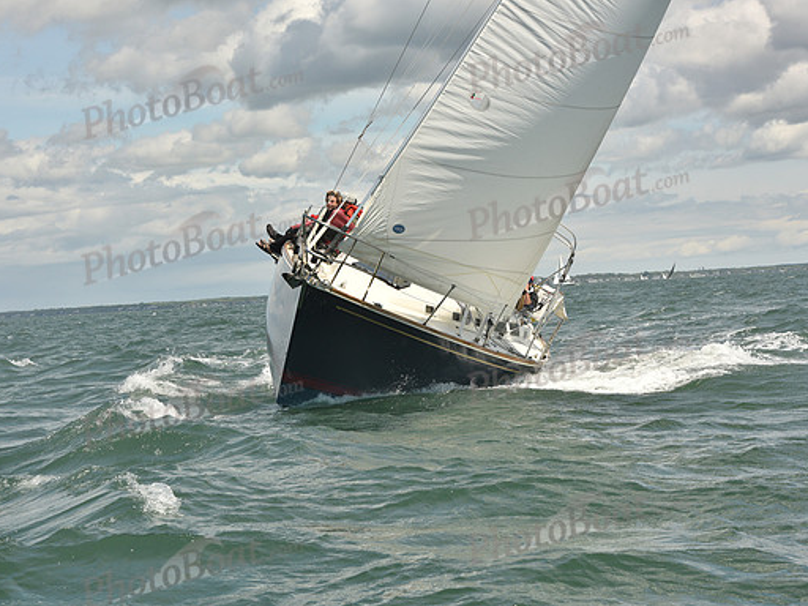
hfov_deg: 20.0
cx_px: 387
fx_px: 2287
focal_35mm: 98
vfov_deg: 15.1
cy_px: 304
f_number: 11
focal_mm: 90
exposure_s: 1/800
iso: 320
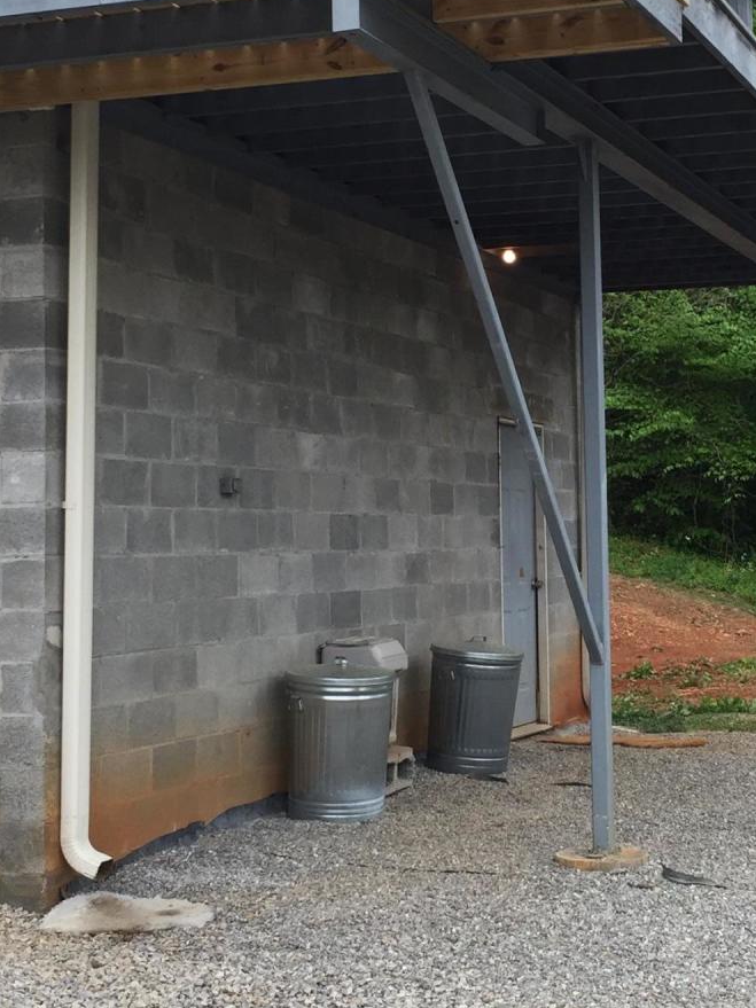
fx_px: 1922
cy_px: 414
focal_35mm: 66
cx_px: 527
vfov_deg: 29.3
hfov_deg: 22.1
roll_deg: +0.7
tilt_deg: +5.0
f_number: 2.2
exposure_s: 1/151
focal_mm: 4.15
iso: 32
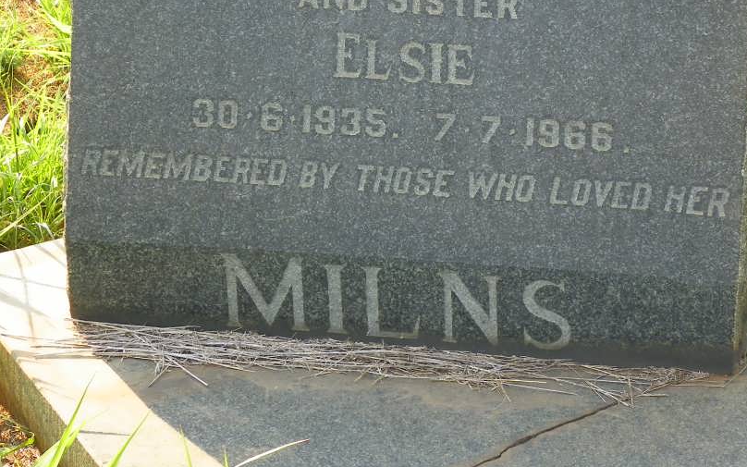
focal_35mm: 126
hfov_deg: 16.6
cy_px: 56
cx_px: 421
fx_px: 2565
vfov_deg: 10.4
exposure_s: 1/80
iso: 64
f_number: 4
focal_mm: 14.2
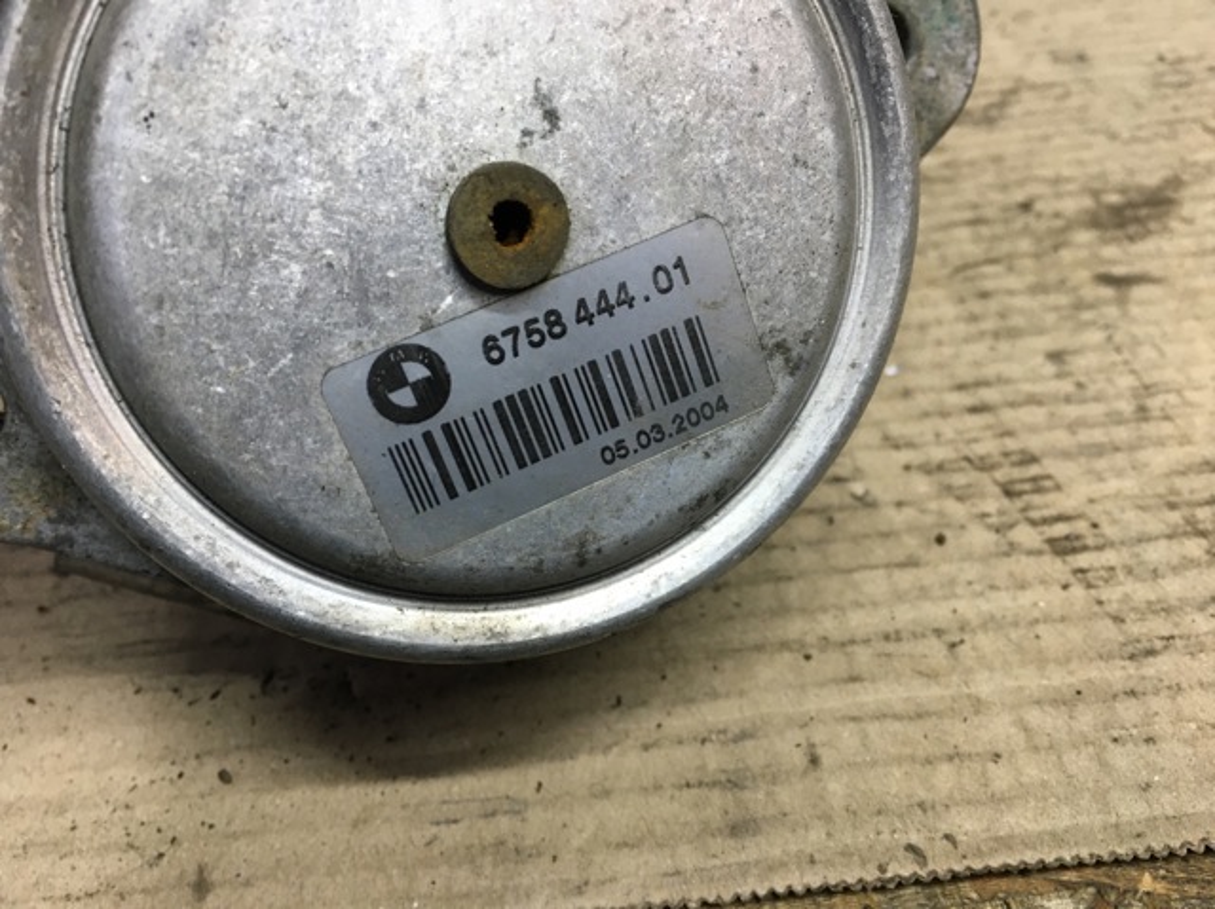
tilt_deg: -40.0
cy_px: 454
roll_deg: +9.0
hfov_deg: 61.7
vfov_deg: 48.2
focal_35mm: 29
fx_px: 1017
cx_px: 608
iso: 50
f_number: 2.2
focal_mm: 4.15
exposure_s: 1/33
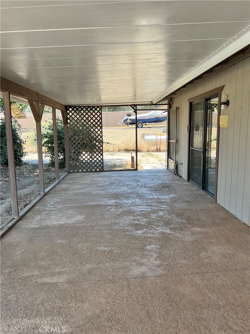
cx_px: 125
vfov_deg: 67.3
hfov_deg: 53.1
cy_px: 167
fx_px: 250
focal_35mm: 26
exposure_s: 1/478
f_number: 1.5
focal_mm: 5.7
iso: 50
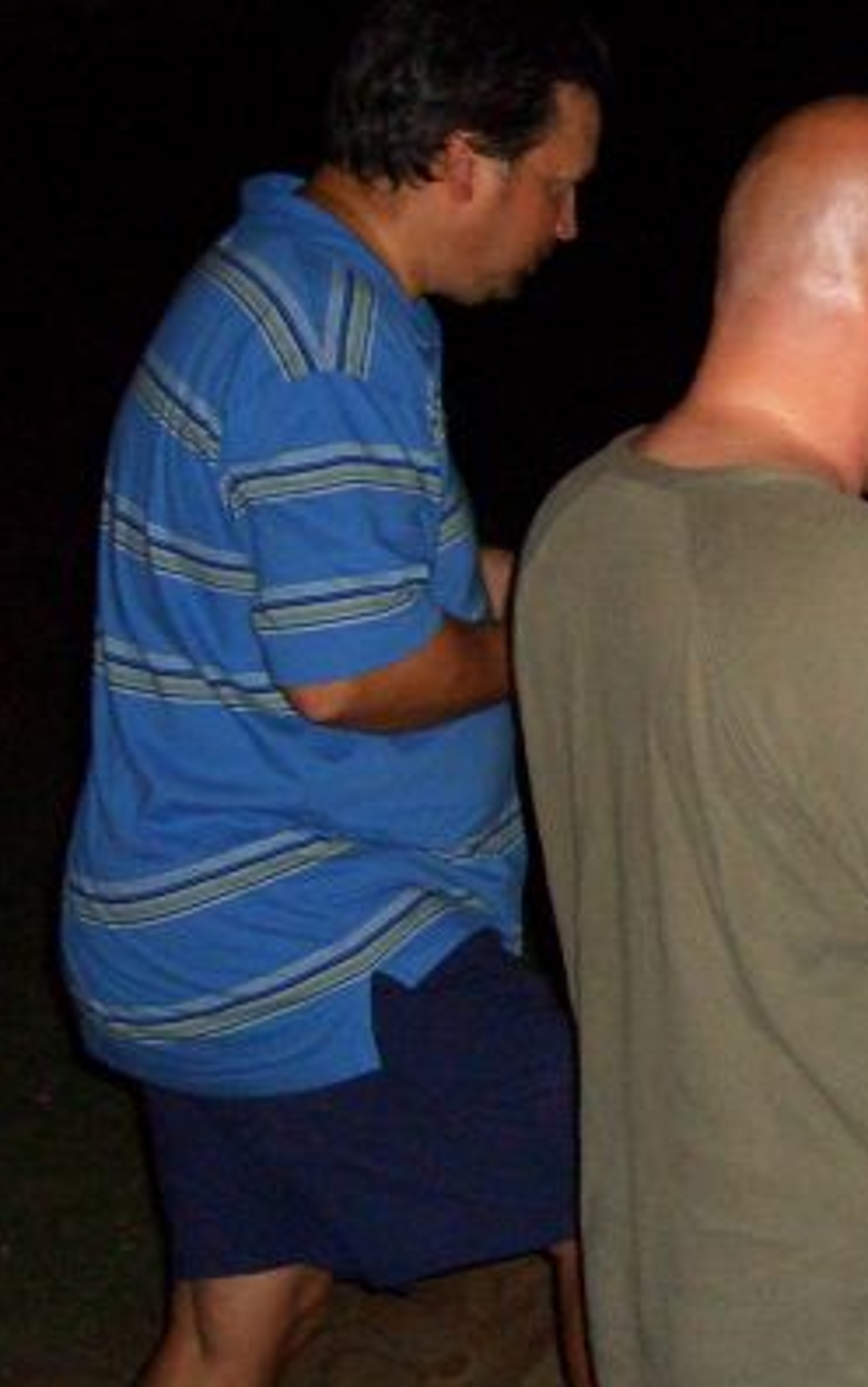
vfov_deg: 26.8
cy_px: 648
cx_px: 1340
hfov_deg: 15.5
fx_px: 2910
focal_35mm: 77
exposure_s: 1/40
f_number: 4
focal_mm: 4.8
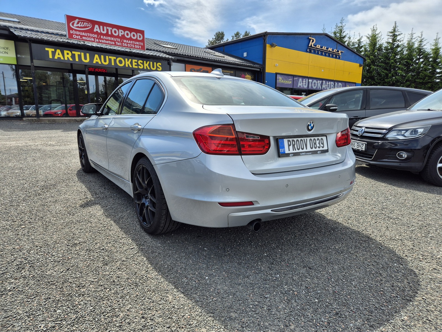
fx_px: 294
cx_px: 221
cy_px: 166
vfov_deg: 58.9
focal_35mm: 23
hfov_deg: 73.9
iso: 25
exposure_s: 1/1424
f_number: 1.8
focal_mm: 5.4
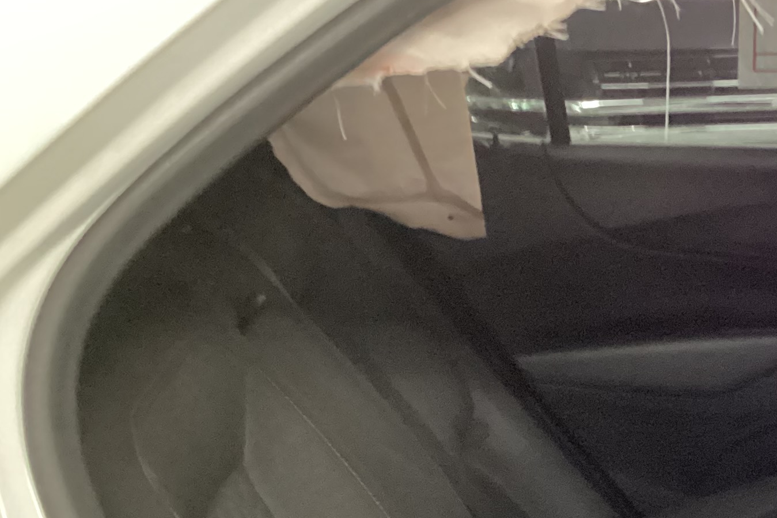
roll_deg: +1.1
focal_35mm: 78
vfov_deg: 17.2
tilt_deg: -21.0
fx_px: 1683
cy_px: 487
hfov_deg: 24.0
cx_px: 894
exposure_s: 1/20
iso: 800
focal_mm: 3.3
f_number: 2.4
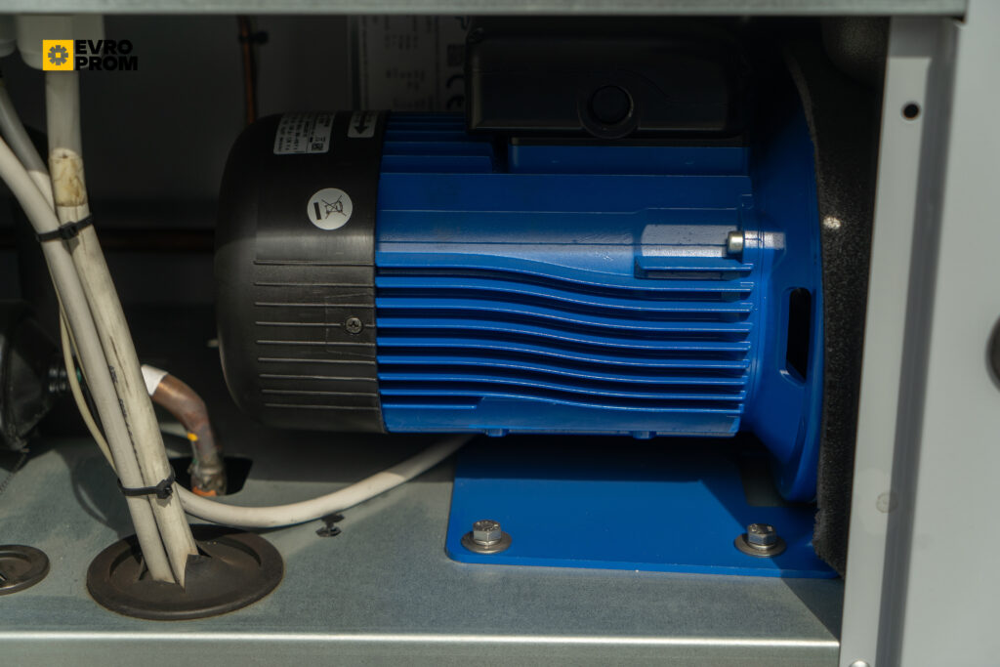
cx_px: 500
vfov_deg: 22.3
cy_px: 334
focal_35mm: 61
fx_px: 1695
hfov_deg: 32.9
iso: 100
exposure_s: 1/250
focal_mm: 61
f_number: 5
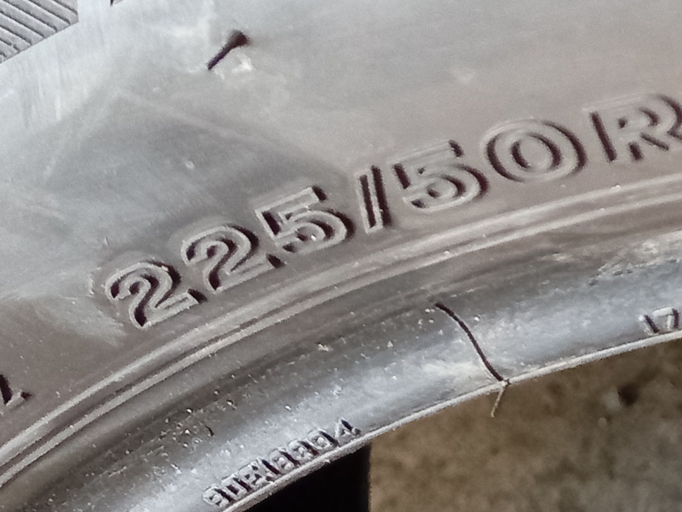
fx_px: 2029
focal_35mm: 103
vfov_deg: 13.4
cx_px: 610
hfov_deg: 18.8
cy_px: -284
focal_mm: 4.6
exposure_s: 1/16.7
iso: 1000
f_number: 2
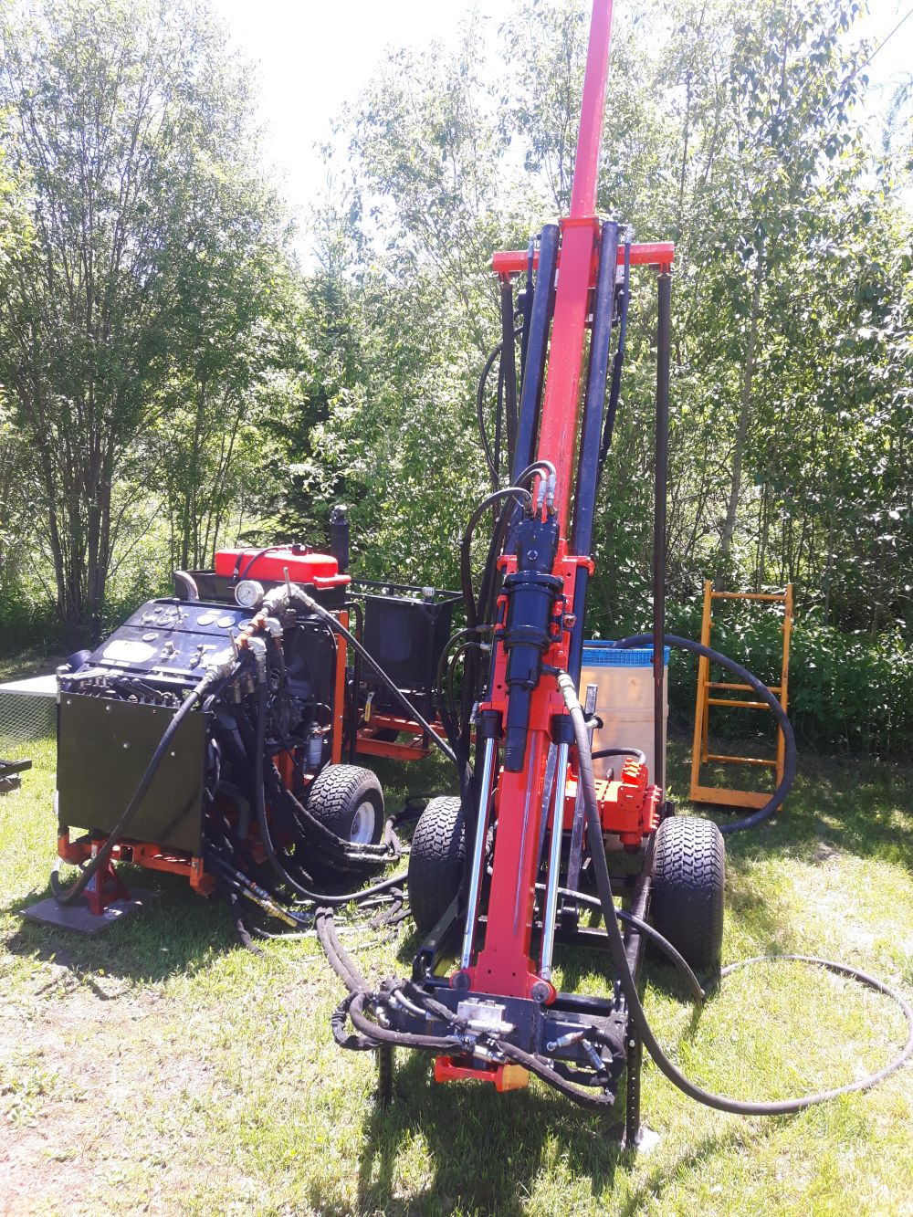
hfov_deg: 45.4
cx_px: 456
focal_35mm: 31
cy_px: 608
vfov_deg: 58.3
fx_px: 1090
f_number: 1.9
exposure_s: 1/217
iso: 40
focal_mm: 3.7
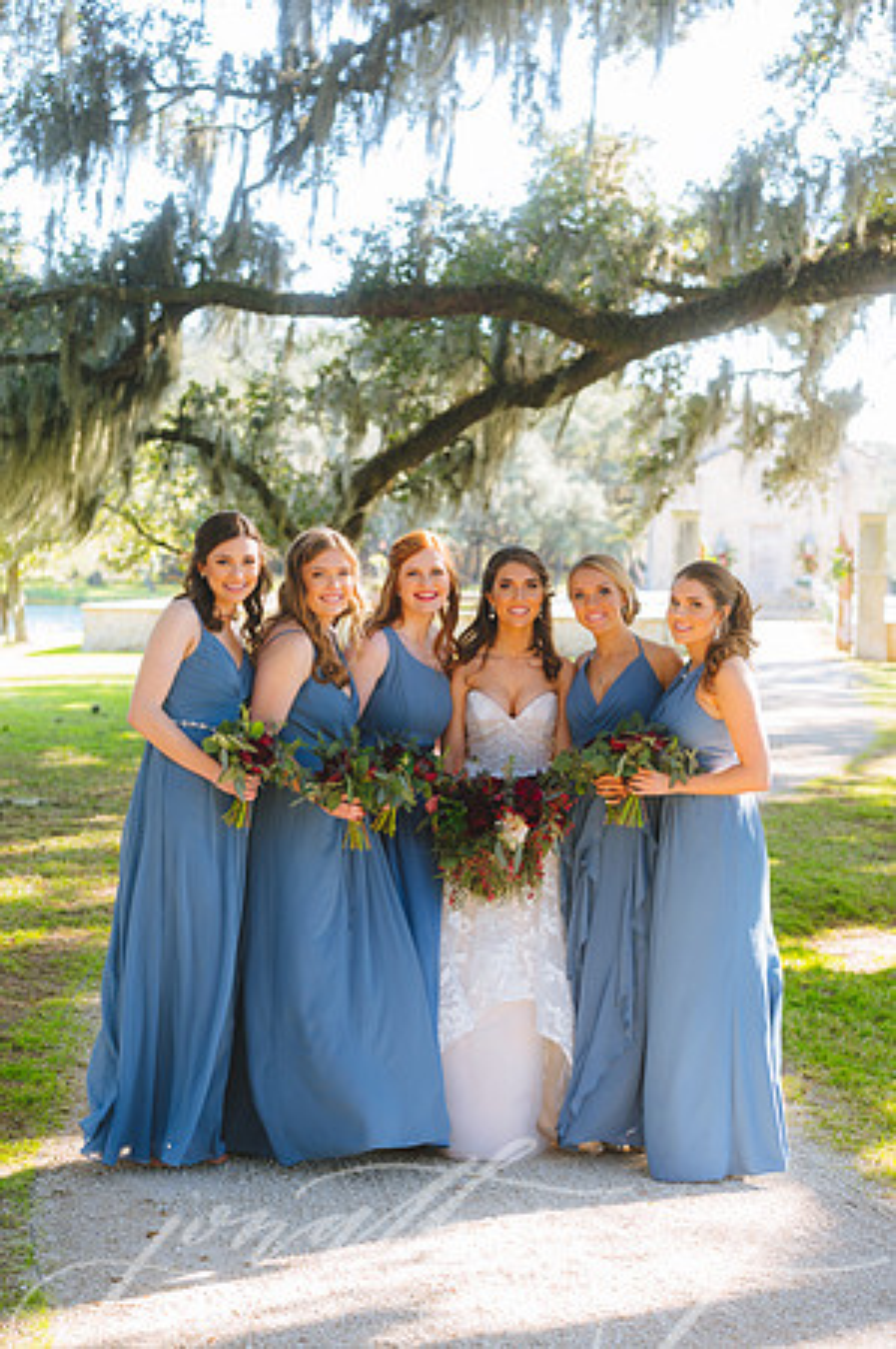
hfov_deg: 19.4
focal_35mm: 70
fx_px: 2619
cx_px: 448
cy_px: 674
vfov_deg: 28.9
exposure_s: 1/100
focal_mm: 70
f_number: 2.8
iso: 160
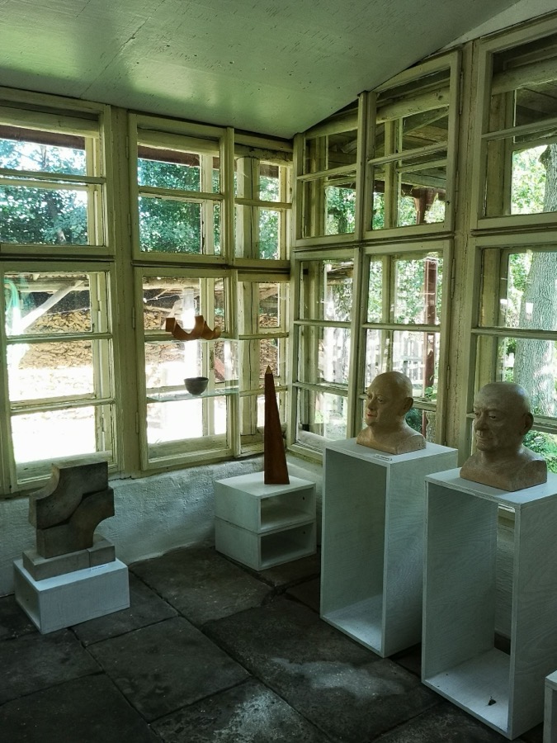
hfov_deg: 46.8
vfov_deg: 60.0
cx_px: 278
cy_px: 372
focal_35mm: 30
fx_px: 644
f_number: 1.8
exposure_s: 1/50
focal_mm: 3.95
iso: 64
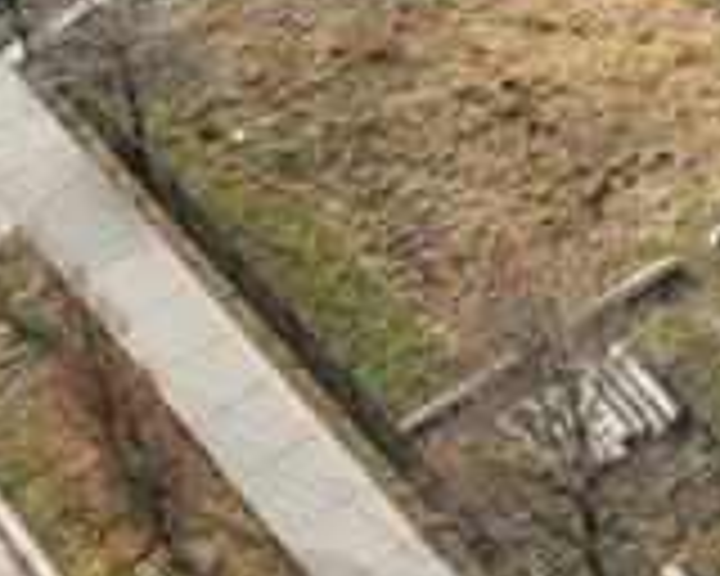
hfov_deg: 11.2
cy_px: -1001
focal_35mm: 150
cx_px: 1611
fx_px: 3196
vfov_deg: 8.9
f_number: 2.8
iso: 170
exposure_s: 1/640
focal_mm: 12.3
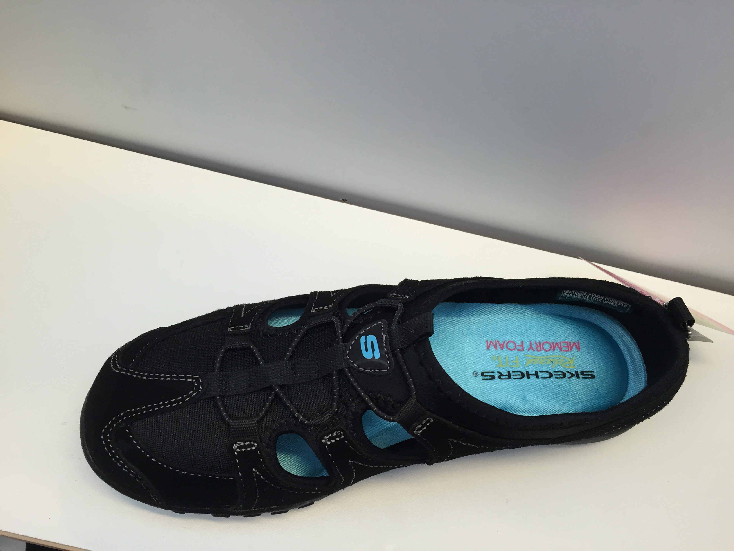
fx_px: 615
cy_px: 276
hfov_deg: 61.7
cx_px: 367
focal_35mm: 29
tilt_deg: -59.6
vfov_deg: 48.2
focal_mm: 4.15
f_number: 2.2
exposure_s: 1/33
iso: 40
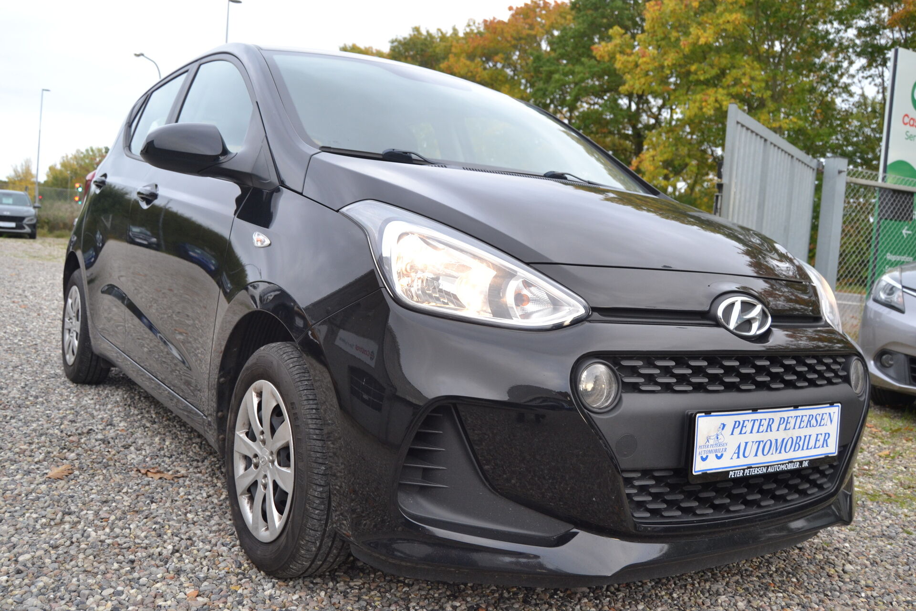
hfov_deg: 57.2
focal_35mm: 33
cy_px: 306
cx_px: 458
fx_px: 840
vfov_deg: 40.0
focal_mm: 22
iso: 400
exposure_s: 1/100
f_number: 5
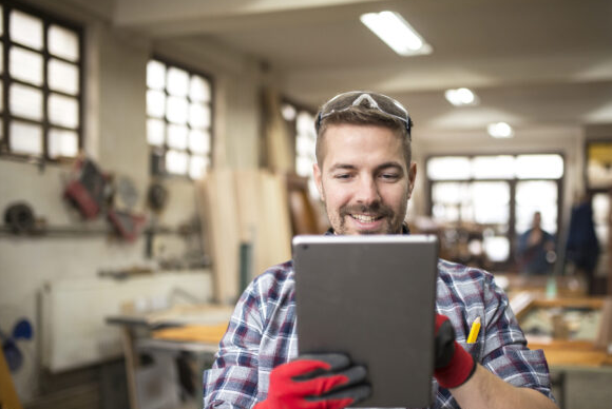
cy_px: 240
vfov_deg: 31.9
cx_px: 357
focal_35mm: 42
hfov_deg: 46.2
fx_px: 715
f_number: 1.4
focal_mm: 35
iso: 640
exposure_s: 1/400
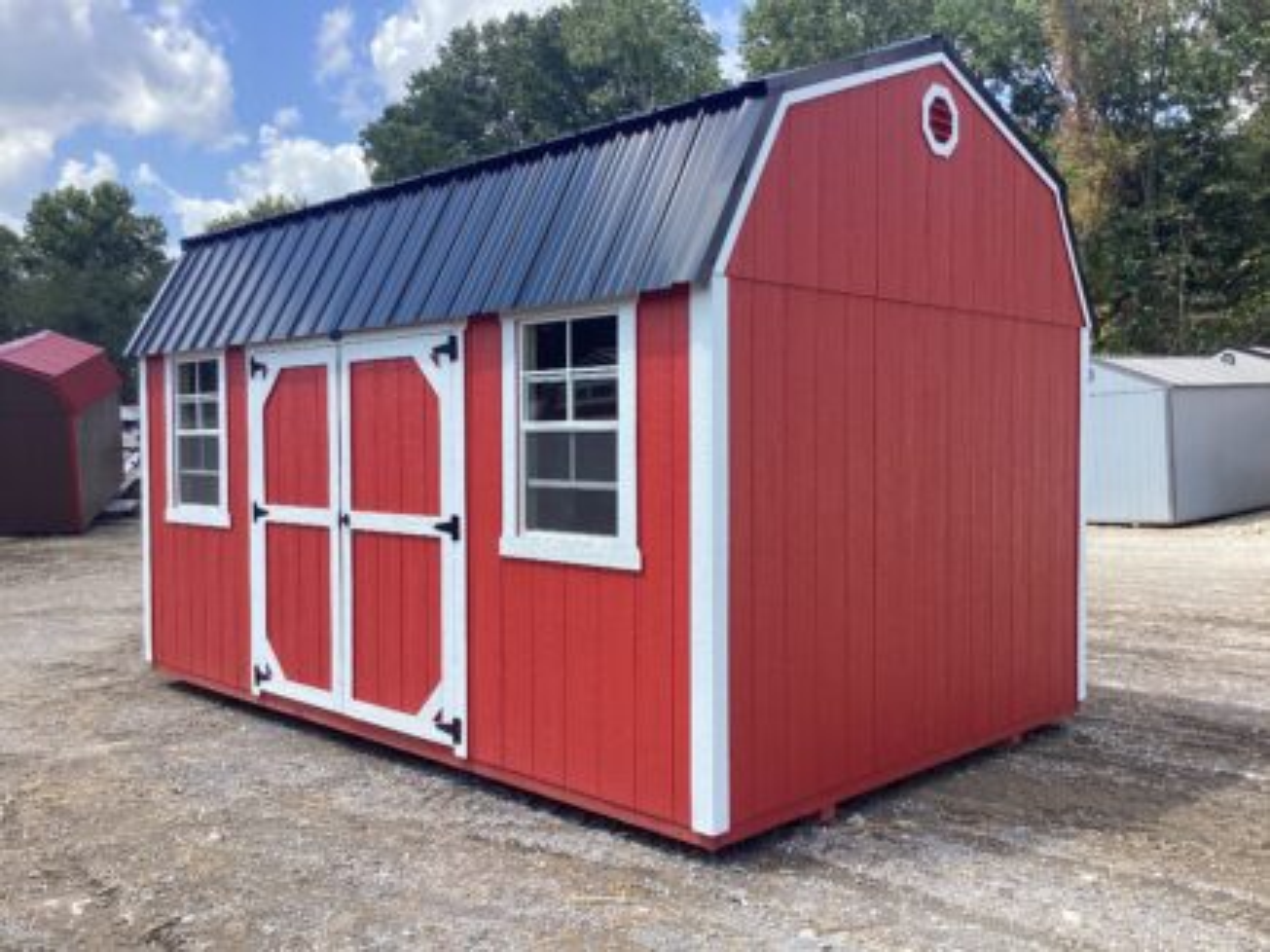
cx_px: 635
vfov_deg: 45.4
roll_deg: -0.3
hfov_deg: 58.4
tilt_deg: -4.1
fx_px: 1137
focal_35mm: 31
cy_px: 476
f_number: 2.4
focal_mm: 3.3
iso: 25
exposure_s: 1/662
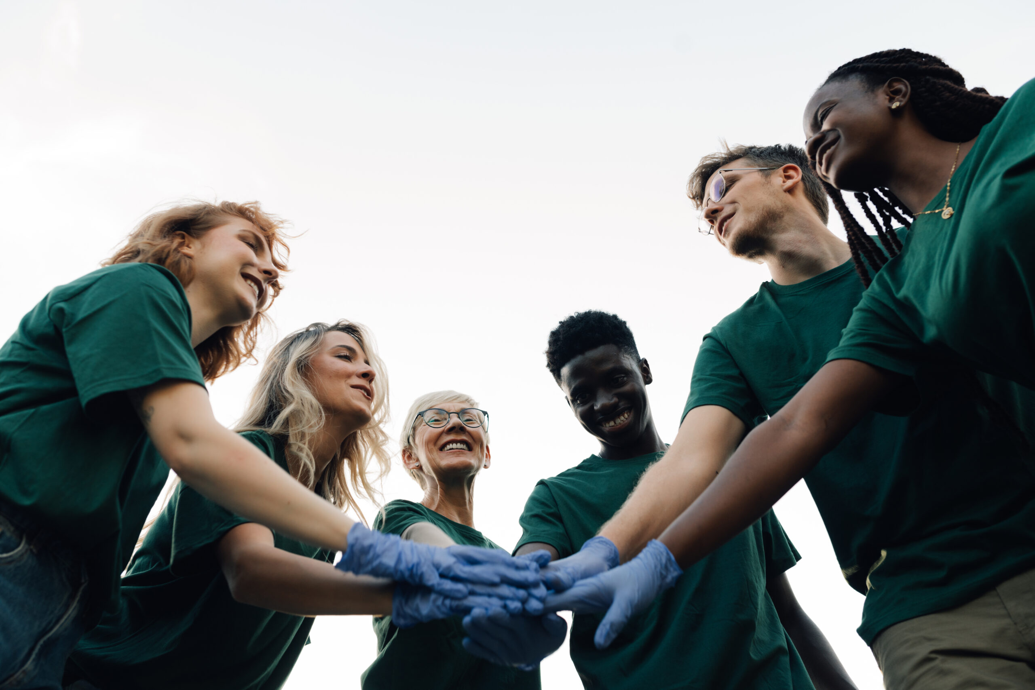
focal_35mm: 35
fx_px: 1006
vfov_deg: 37.9
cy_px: 345
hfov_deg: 54.4
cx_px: 518
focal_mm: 35
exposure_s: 1/200
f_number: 4
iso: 250
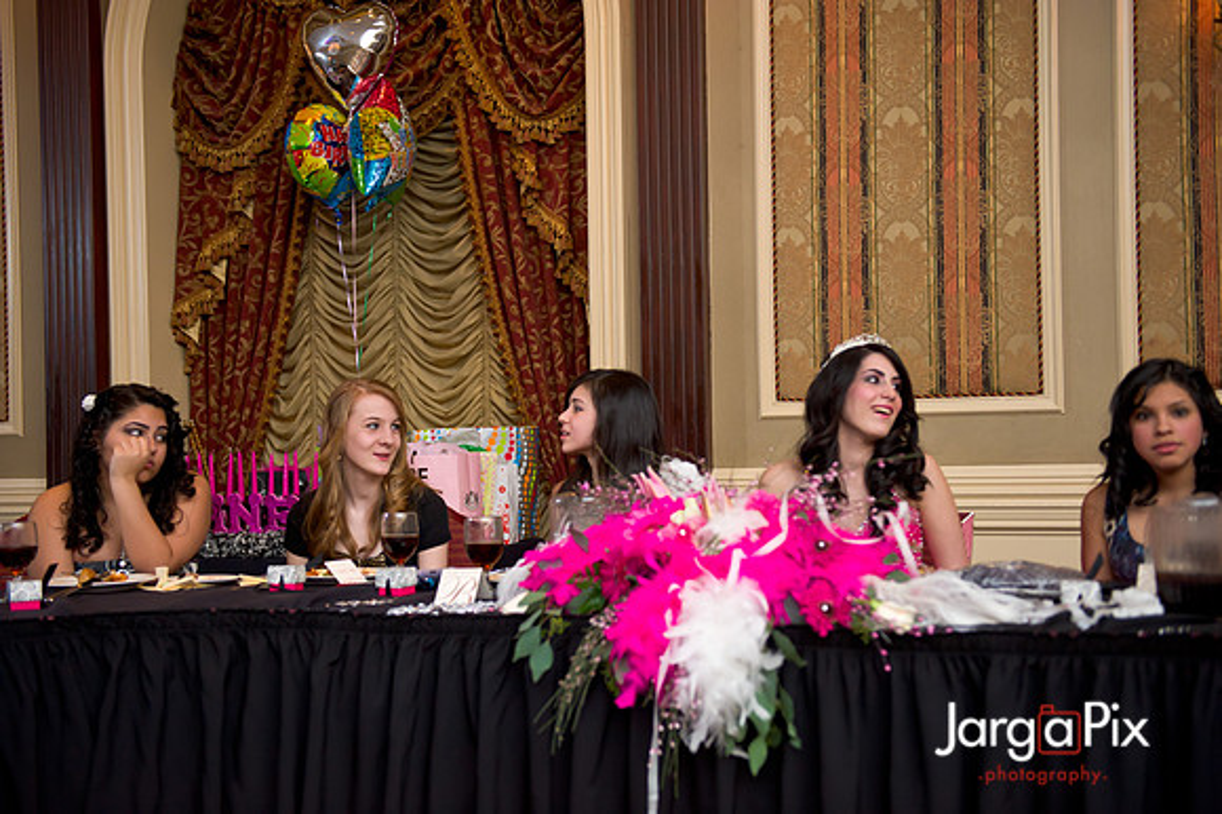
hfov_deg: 41.1
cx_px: 611
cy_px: 407
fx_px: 1628
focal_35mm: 48
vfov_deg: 28.0
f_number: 3.2
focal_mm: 48
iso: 1600
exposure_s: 1/125
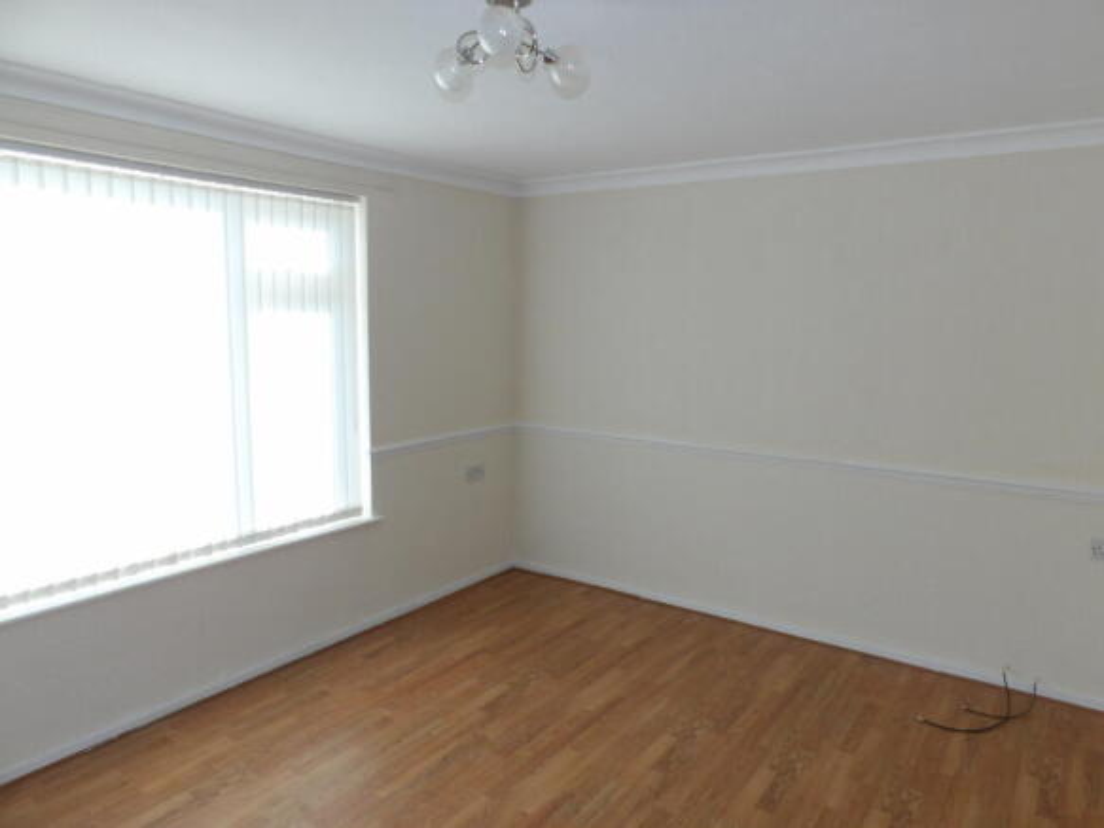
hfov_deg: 71.6
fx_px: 765
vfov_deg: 56.8
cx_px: 552
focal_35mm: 24
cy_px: 414
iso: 100
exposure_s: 1/162
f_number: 4.1
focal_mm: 4.3
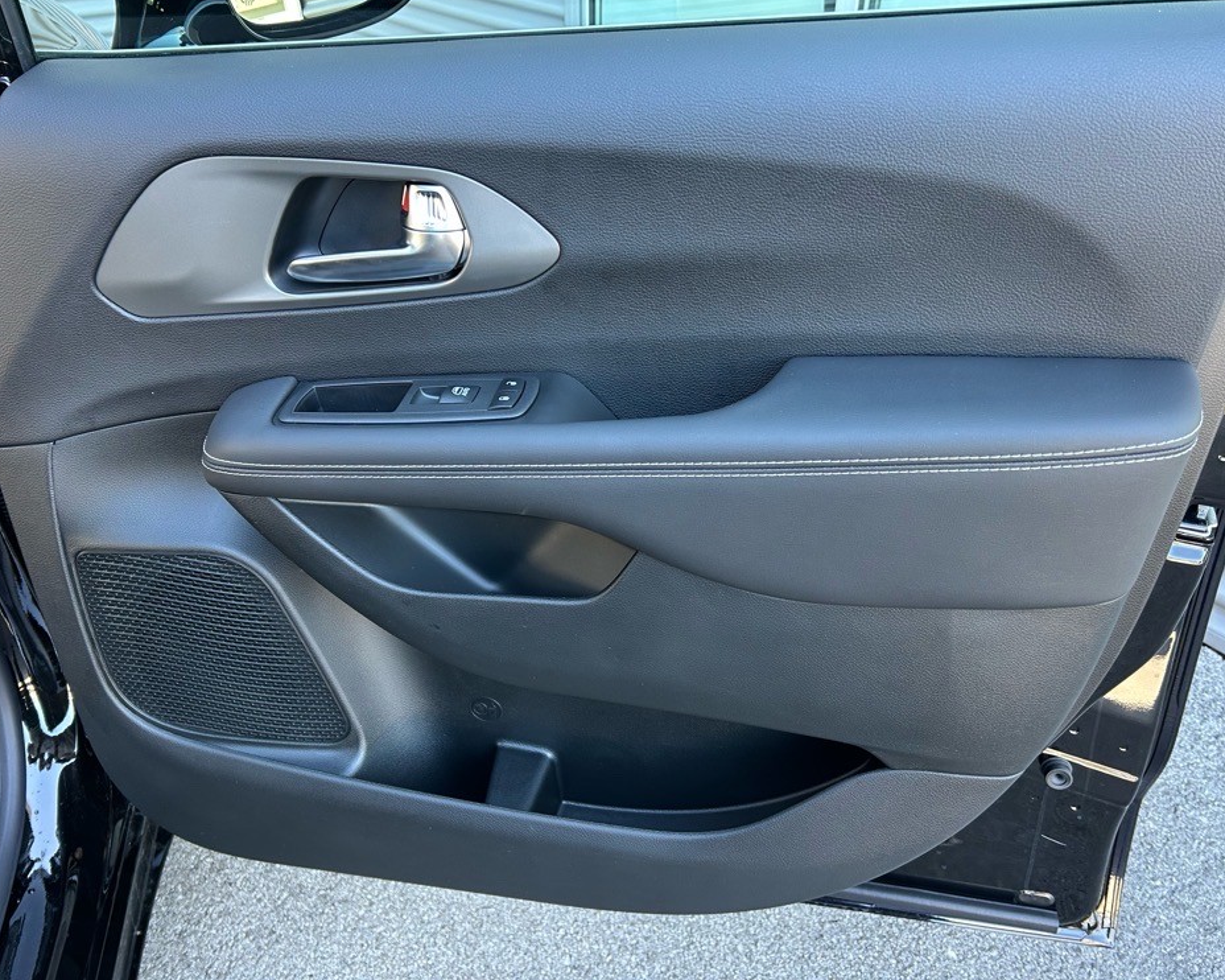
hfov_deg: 62.2
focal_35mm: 28
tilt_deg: -32.1
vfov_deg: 51.5
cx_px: 612
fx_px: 1015
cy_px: 474
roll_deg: +0.9
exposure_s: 1/93
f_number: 1.5
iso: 125
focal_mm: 5.7
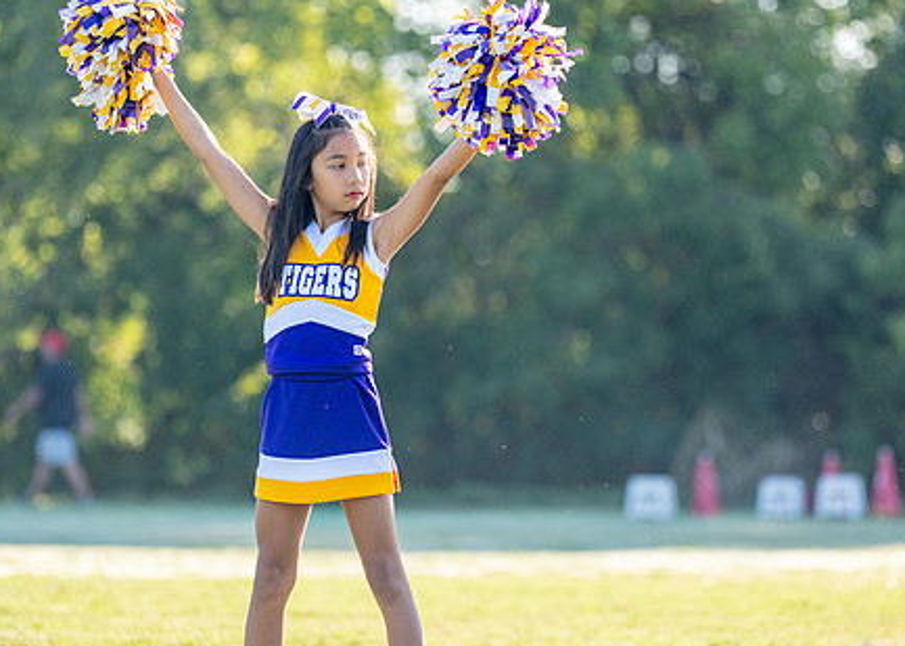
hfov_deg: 8.8
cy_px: 344
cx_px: 441
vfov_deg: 6.3
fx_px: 5910
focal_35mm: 230
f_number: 2.8
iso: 400
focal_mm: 154
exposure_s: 1/2000
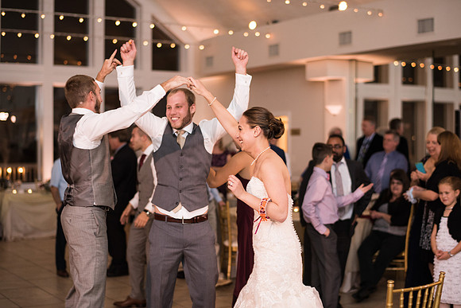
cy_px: 154
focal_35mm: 58
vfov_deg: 23.4
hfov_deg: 34.5
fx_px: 743
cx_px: 230
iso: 1000
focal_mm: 58
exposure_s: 1/200
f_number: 2
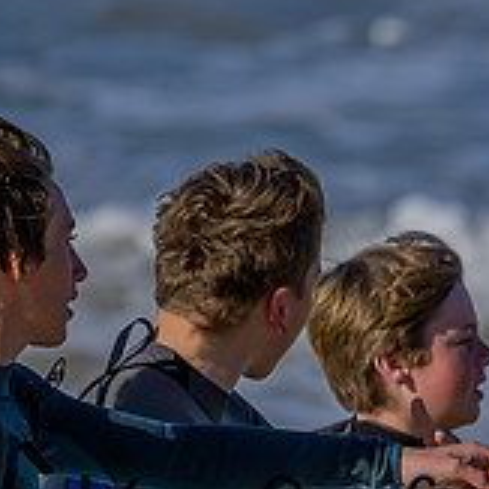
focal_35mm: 3045
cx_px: 616
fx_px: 48666
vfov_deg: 0.6
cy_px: 554
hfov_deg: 0.6
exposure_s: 1/2000
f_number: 6.3
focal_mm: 800
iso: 220
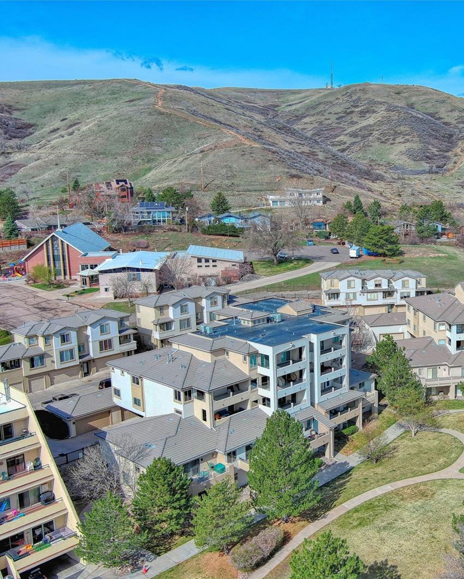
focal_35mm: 41
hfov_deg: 35.4
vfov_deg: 44.8
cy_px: 290
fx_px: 704
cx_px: 367
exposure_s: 1/1733
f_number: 2.8
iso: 101
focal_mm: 10.6
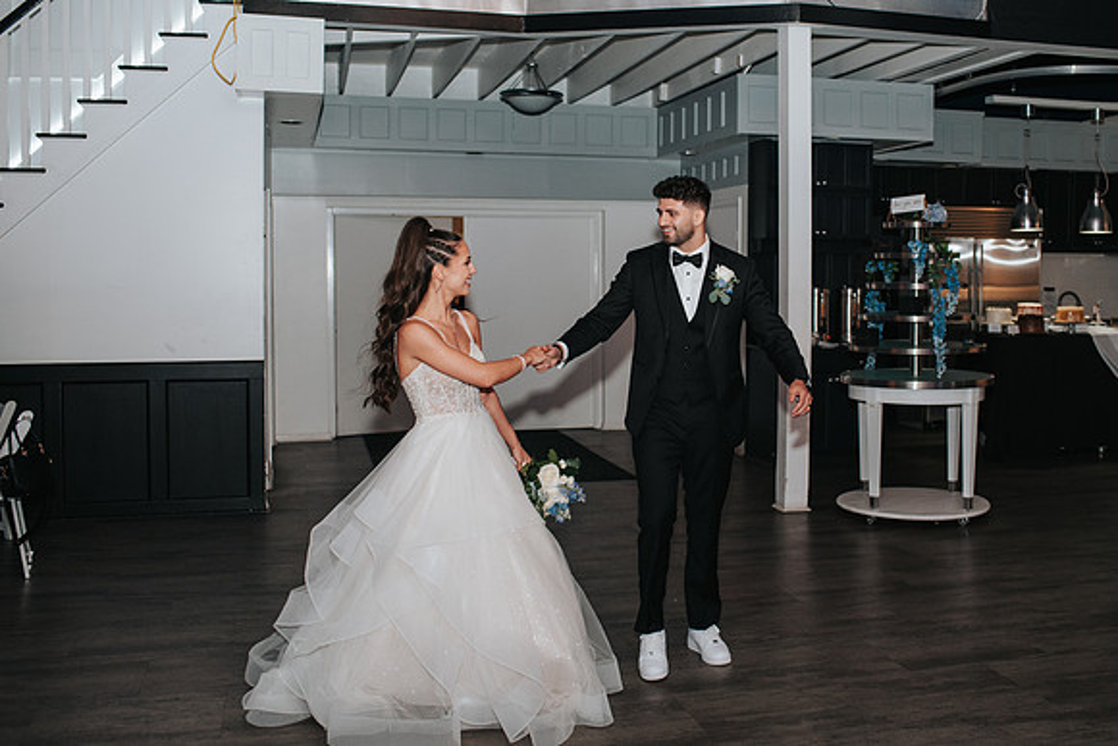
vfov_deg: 34.1
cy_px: 329
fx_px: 1216
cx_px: 625
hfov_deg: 49.3
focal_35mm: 39
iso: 1000
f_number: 2.8
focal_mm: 35
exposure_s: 1/200
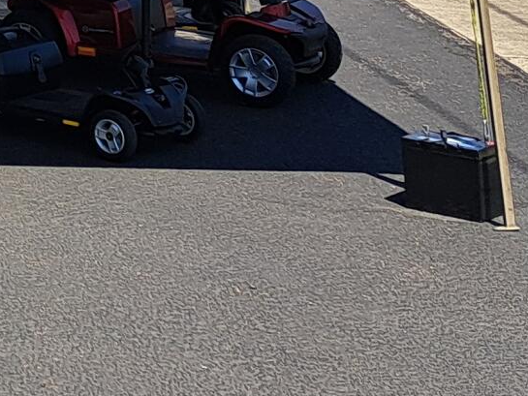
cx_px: -550
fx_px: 2014
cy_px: -428
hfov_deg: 12.9
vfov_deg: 10.3
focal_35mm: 132
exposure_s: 1/1393
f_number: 1.8
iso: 50
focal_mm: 5.23
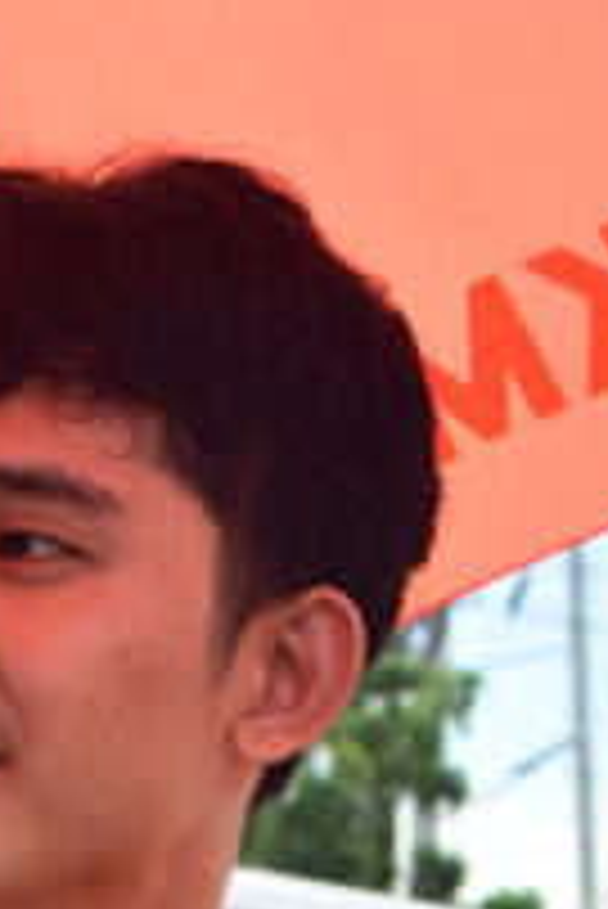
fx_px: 6715
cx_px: 408
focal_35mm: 266
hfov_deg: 5.2
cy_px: 2146
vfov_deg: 7.3
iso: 250
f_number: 9.5
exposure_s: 1/250
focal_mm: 35
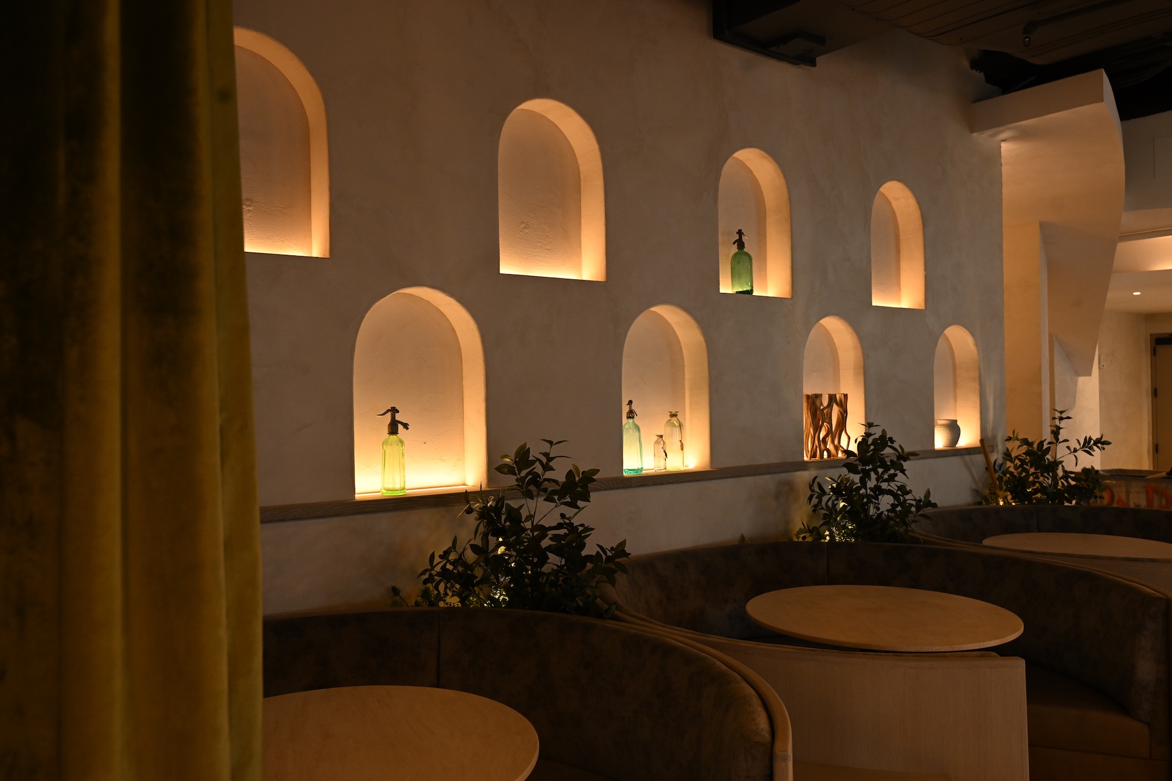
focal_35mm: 28
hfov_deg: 65.5
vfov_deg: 46.4
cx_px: 586
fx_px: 911
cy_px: 390
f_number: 5.6
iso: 1250
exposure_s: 1/125
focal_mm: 28
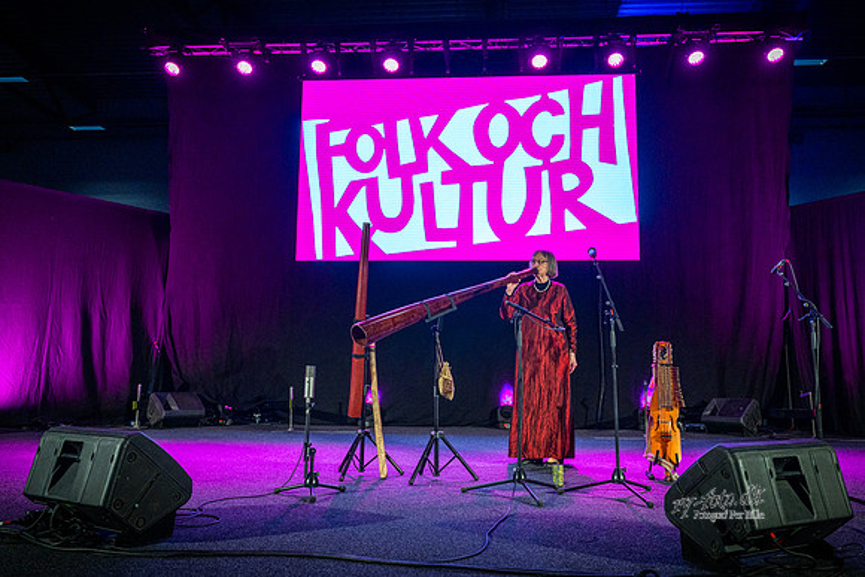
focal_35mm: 30
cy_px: 277
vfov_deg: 44.1
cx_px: 451
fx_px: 712
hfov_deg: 62.5
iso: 640
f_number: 2.8
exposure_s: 1/160
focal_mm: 25
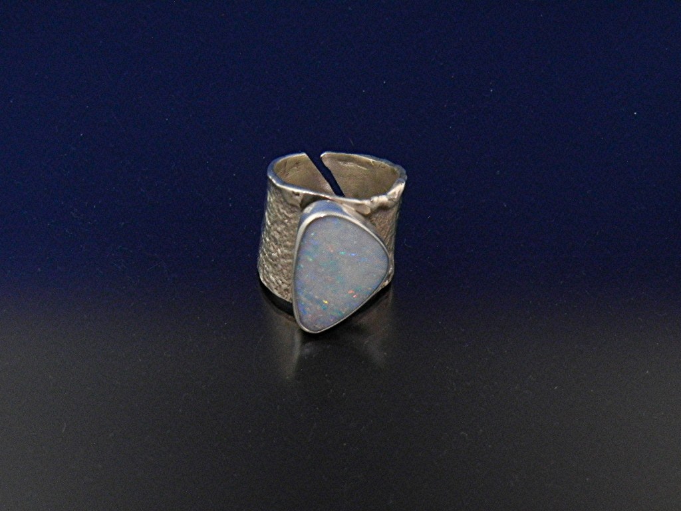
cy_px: 256
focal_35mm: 68
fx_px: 1338
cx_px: 340
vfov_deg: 21.6
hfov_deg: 28.6
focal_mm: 12.2
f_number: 8.2
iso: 800
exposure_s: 1/30
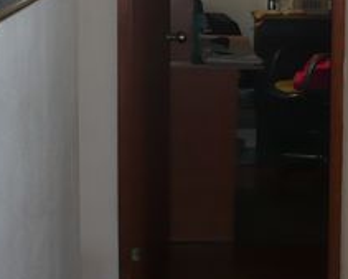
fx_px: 1113
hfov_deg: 17.1
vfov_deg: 14.1
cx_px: 395
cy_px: 0
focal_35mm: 108
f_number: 2.8
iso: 100
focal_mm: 5.8
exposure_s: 1/30
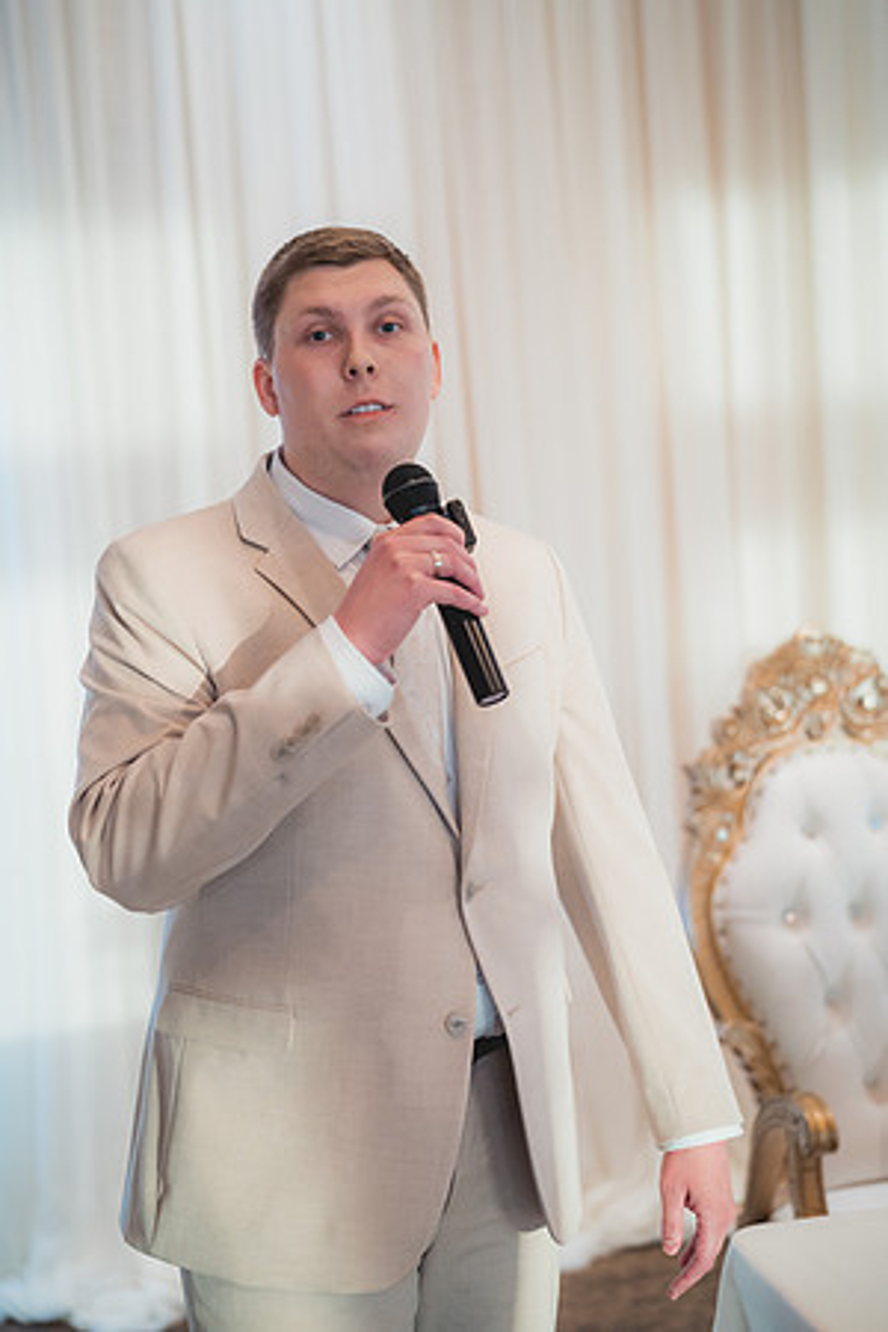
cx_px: 444
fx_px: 1850
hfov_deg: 27.0
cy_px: 666
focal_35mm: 50
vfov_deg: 39.6
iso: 1250
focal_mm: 50
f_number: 1.8
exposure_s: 1/500
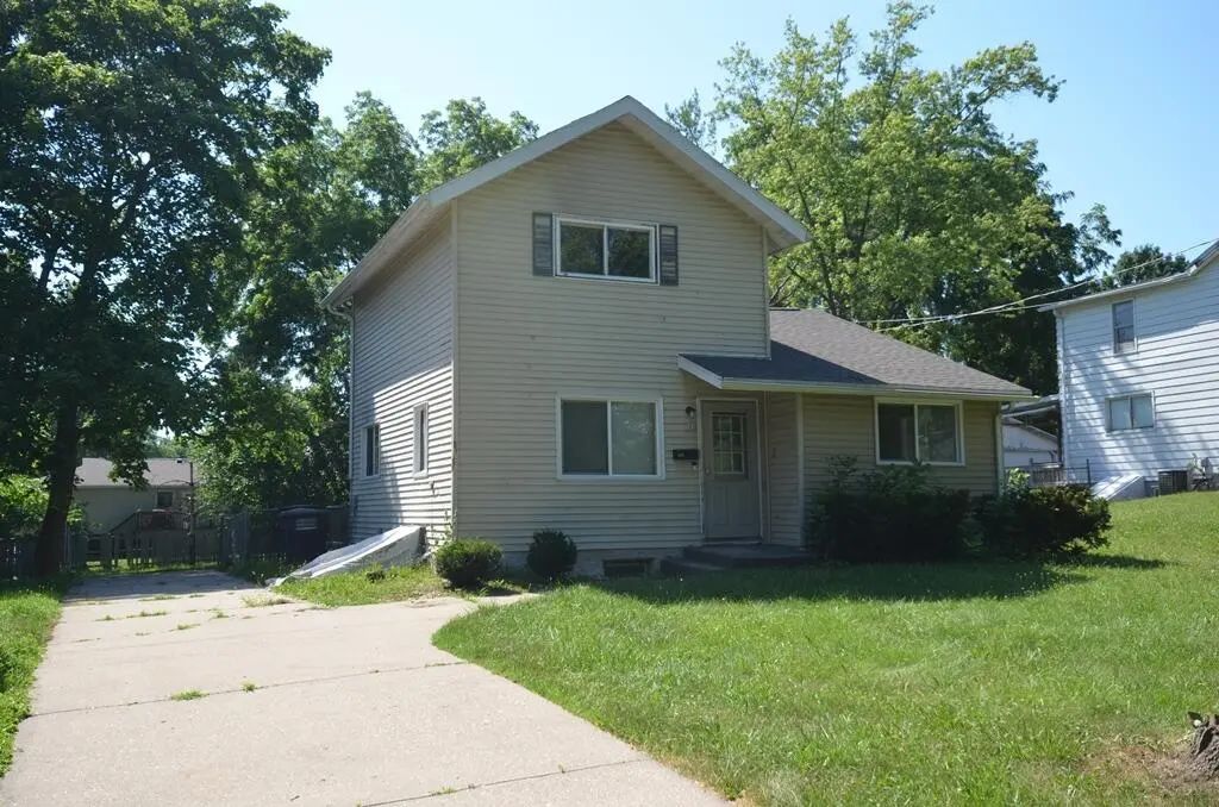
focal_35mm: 33
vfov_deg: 39.8
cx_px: 610
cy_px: 404
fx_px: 1115
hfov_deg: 57.3
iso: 200
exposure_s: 1/250
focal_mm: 22
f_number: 8
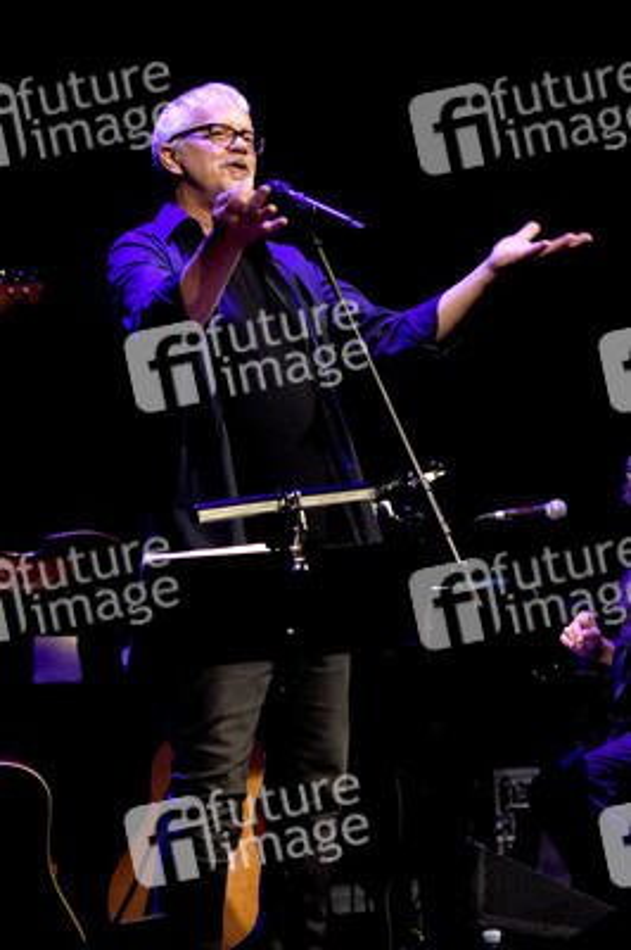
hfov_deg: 12.2
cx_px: 316
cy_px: 475
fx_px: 2963
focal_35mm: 112
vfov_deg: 18.2
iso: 1600
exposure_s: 1/250
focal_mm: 75
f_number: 3.2
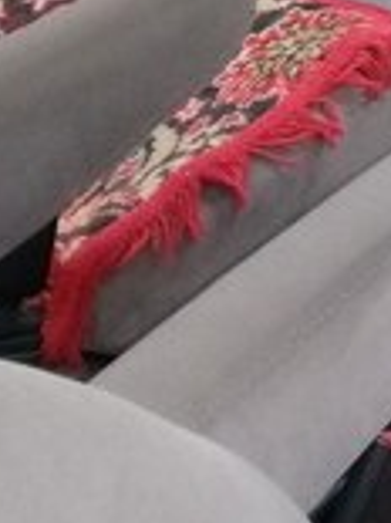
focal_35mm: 99
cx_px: 546
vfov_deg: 18.6
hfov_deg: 14.2
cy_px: -138
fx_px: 1493
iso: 160
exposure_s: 1/33
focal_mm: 3.3
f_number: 2.2
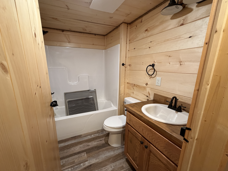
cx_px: 107
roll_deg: +0.3
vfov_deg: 81.7
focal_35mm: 15
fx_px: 99
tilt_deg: -13.2
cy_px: 90
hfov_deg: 98.1
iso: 250
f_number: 2.2
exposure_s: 1/60
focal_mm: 2.22
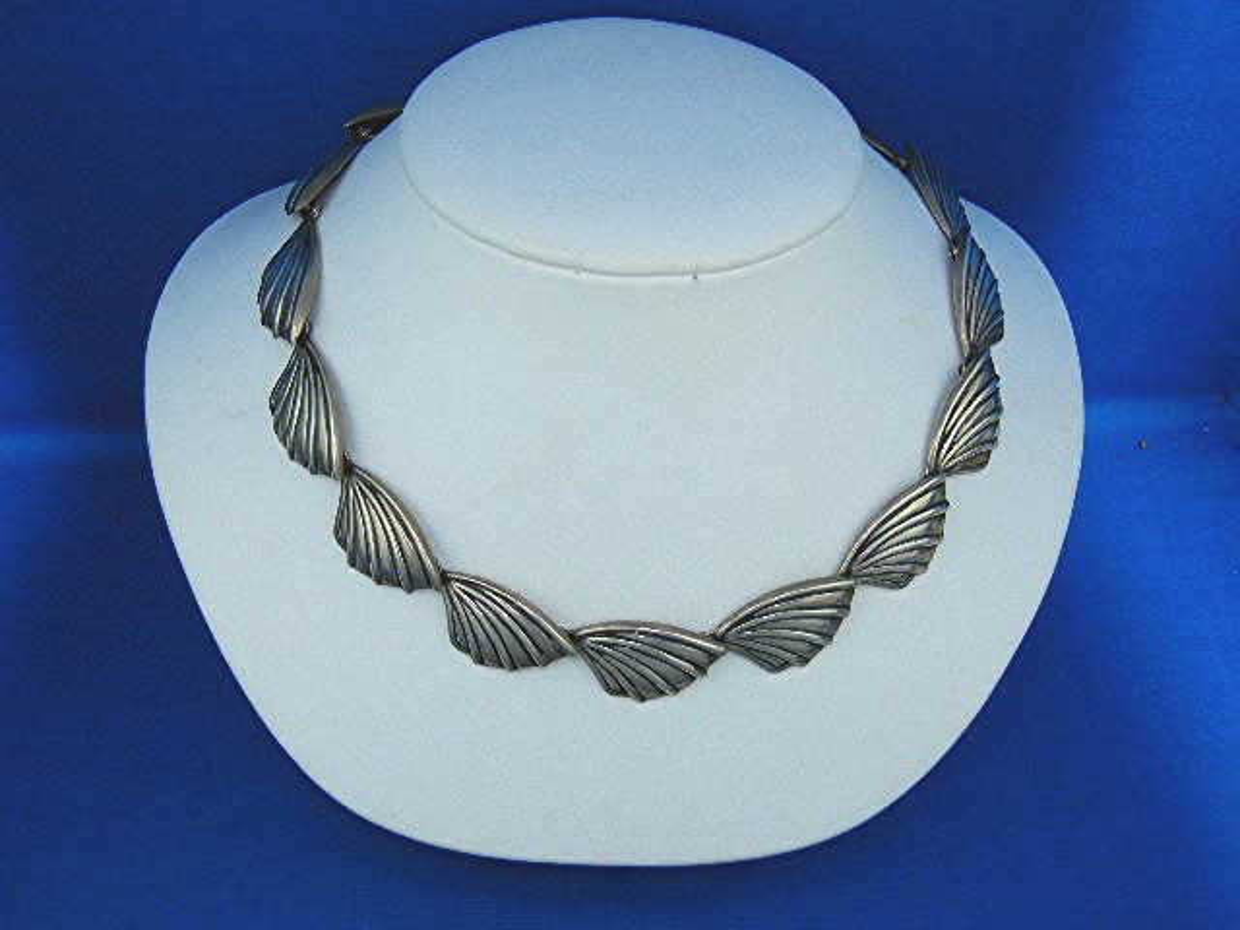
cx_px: 620
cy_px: 465
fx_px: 1397
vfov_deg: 36.8
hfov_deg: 47.9
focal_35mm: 39
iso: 173
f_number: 3.7
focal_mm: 7.1
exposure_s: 1/30.3
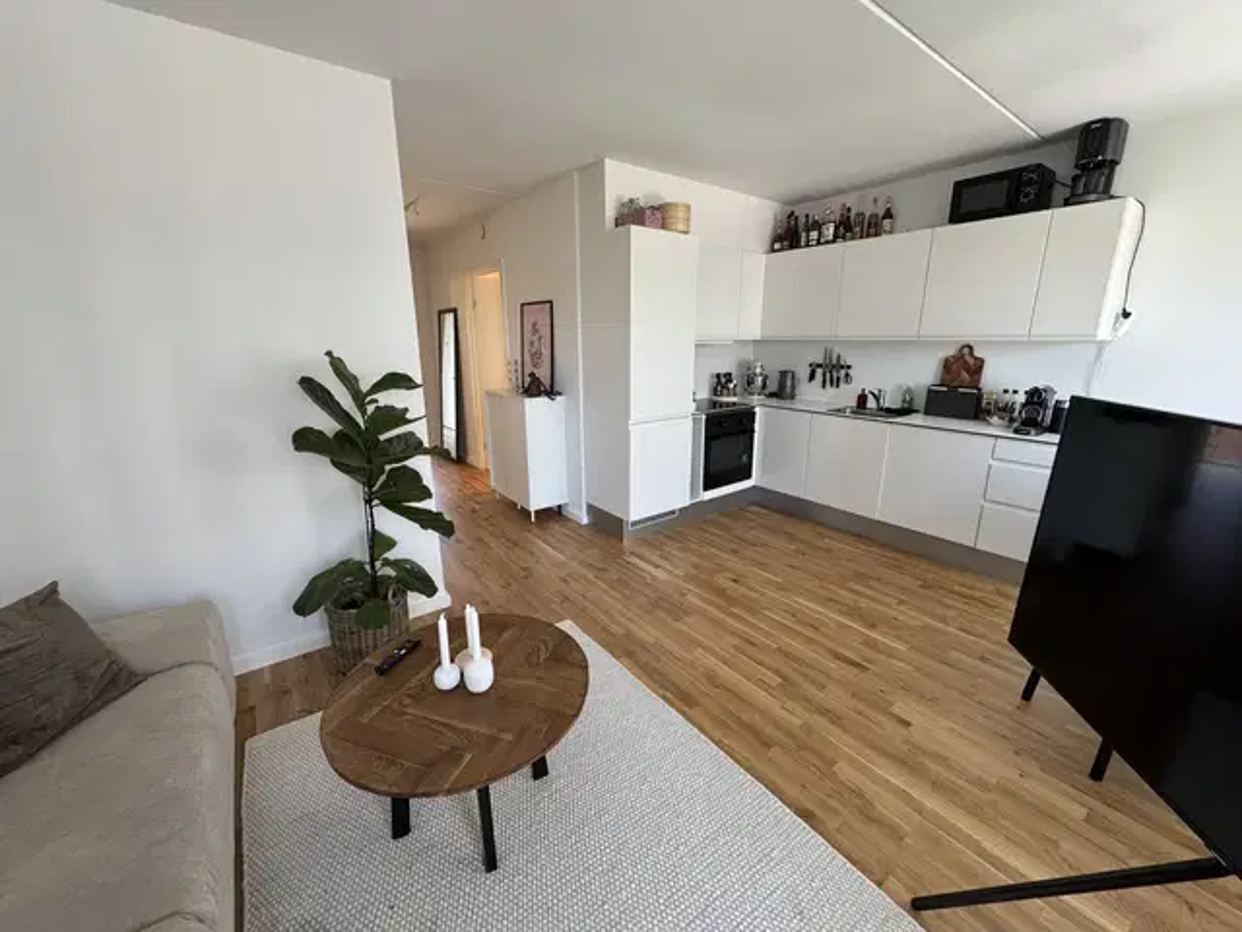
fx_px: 502
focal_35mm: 14
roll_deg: +0.9
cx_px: 621
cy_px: 466
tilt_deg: -13.6
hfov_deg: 102.1
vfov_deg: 85.7
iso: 200
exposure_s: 1/100
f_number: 2.2
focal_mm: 2.22
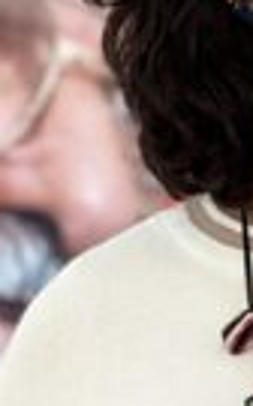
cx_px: 386
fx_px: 3564
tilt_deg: -2.2
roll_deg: +0.2
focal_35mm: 322
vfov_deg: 6.5
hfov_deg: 4.0
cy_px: 404
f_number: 1.78
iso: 100
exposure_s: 1/120
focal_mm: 6.86
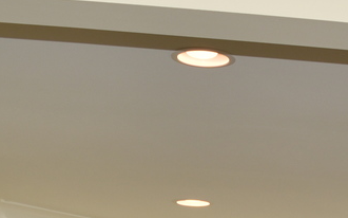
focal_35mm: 135
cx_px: 427
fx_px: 1280
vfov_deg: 8.7
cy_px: 537
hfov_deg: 14.9
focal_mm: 18
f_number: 5
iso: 100
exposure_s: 1/160
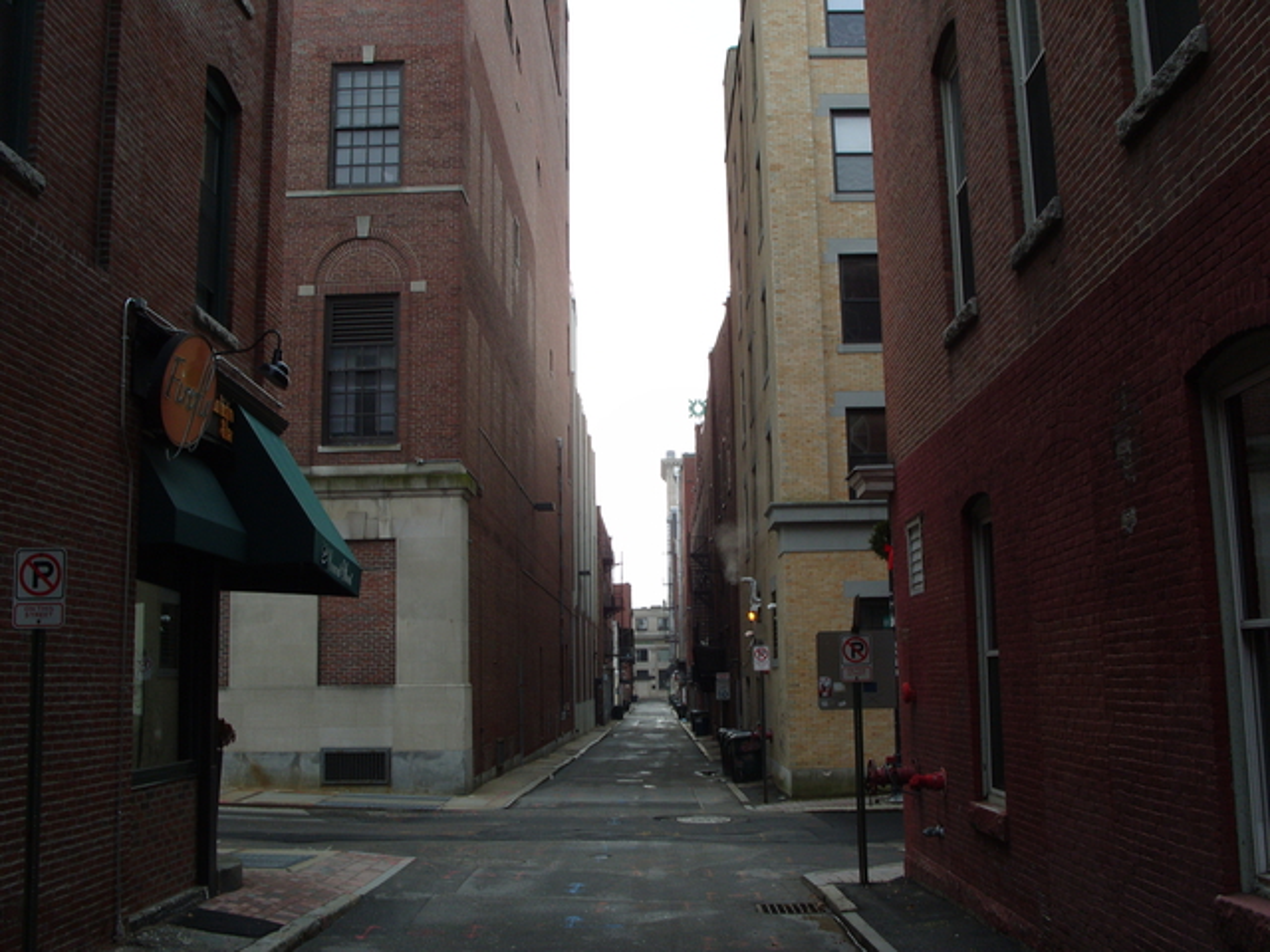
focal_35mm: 35
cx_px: 635
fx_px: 1284
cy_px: 476
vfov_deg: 40.7
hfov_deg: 52.6
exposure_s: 1/180
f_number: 4.8
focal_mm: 7.8
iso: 80
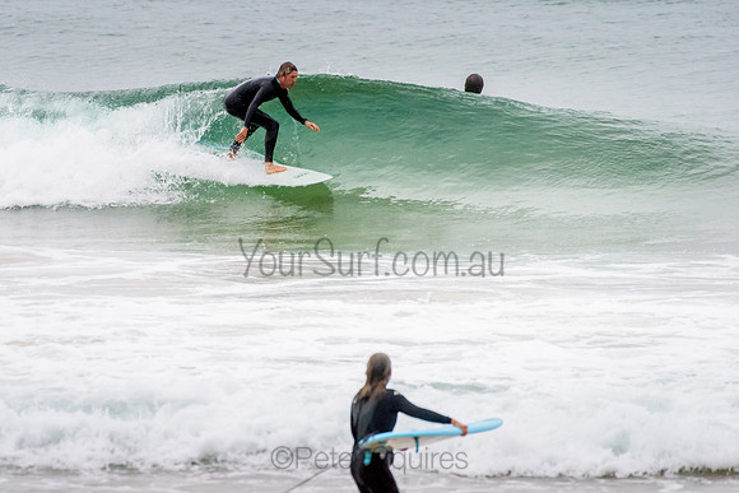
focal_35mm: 613
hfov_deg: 3.4
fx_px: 12593
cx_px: 286
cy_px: 193
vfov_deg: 2.2
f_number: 5.6
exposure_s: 1/1000
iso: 1600
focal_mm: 500
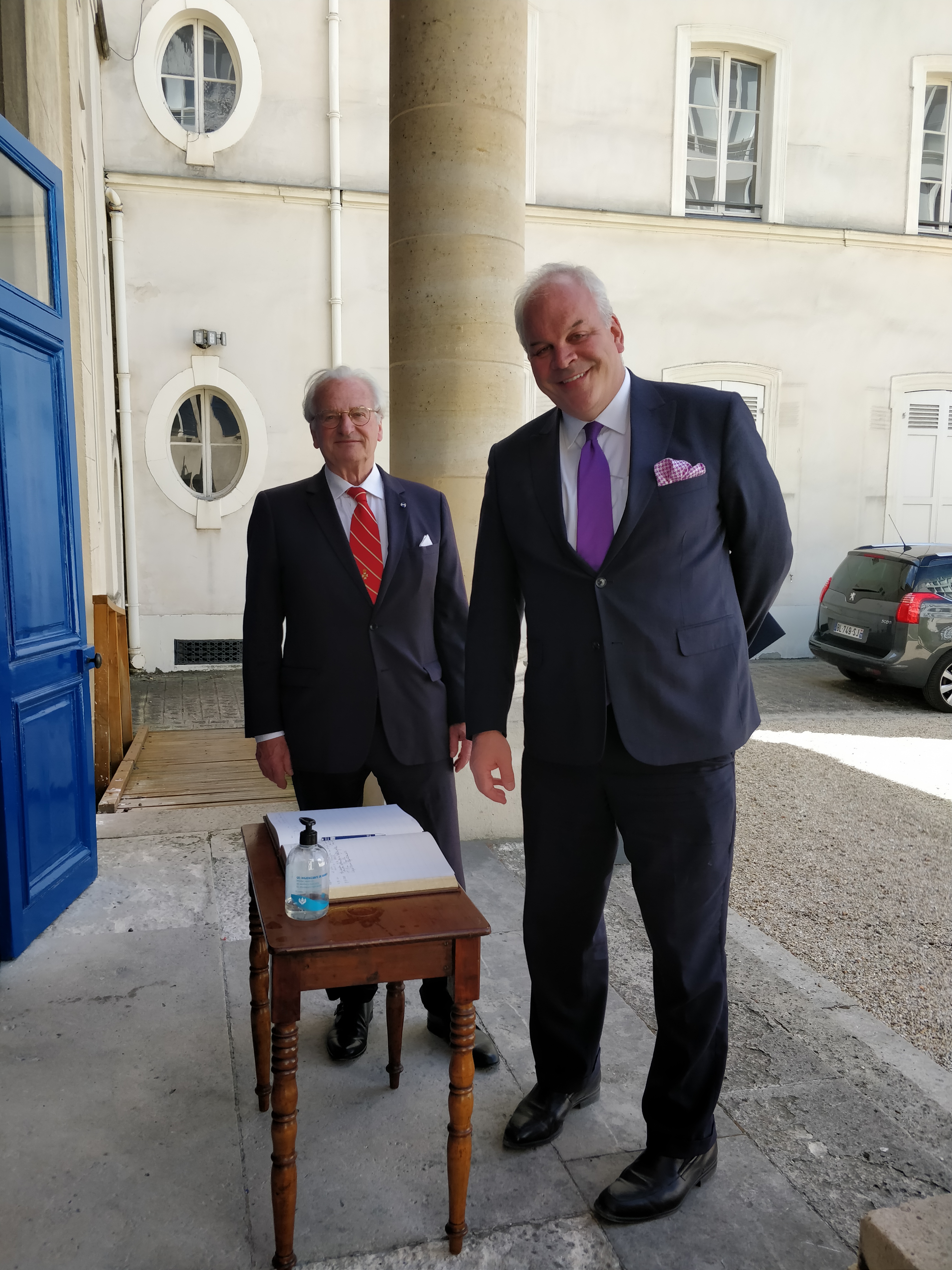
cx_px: 476
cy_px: 635
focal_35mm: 24
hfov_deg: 56.8
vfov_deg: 71.6
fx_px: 880
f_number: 1.7
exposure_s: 1/463
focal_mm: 4.1
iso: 200
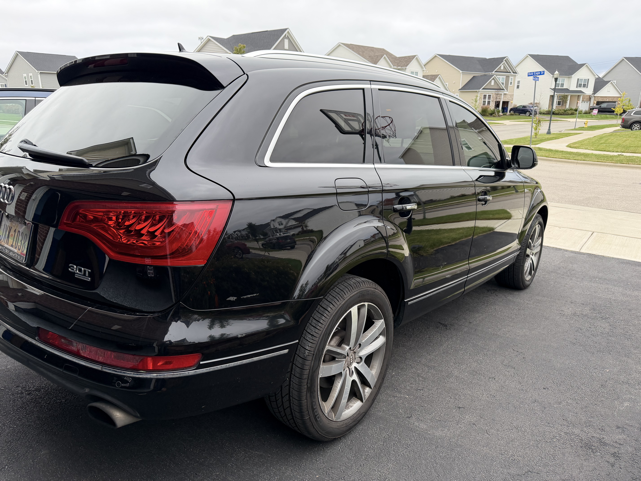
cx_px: 320
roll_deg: -0.4
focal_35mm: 24
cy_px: 240
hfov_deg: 71.6
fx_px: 444
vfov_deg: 56.8
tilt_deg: -16.0
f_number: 1.78
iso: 125
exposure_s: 1/190
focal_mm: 6.76
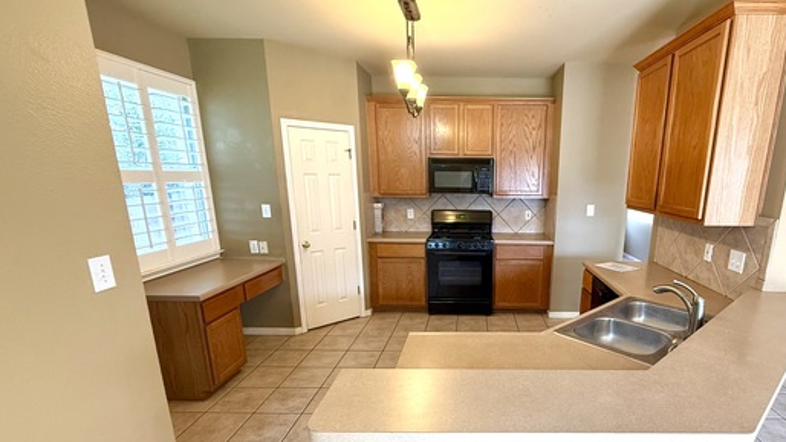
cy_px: 274
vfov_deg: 57.7
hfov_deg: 88.3
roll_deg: -1.0
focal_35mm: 19
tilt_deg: -13.4
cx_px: 476
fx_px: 396
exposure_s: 1/60
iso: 250
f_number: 2.2
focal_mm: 2.22
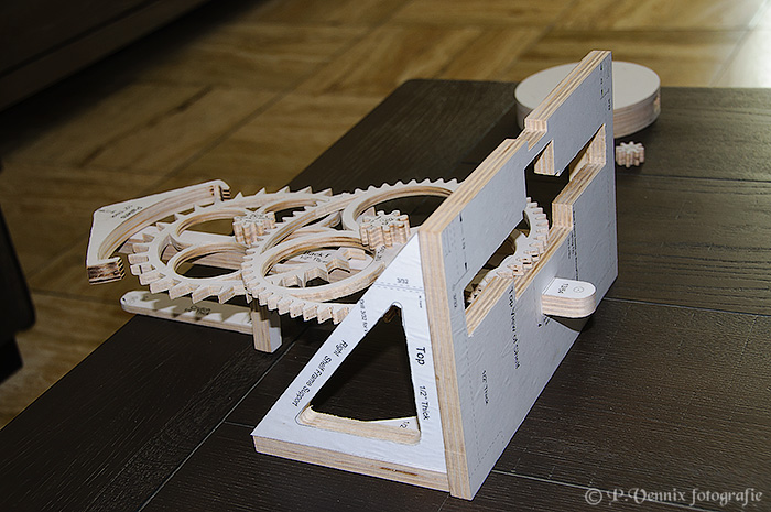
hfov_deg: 35.1
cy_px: 256
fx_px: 1219
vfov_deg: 23.7
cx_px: 386
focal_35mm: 57
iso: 200
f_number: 6.3
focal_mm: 38
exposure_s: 1/60
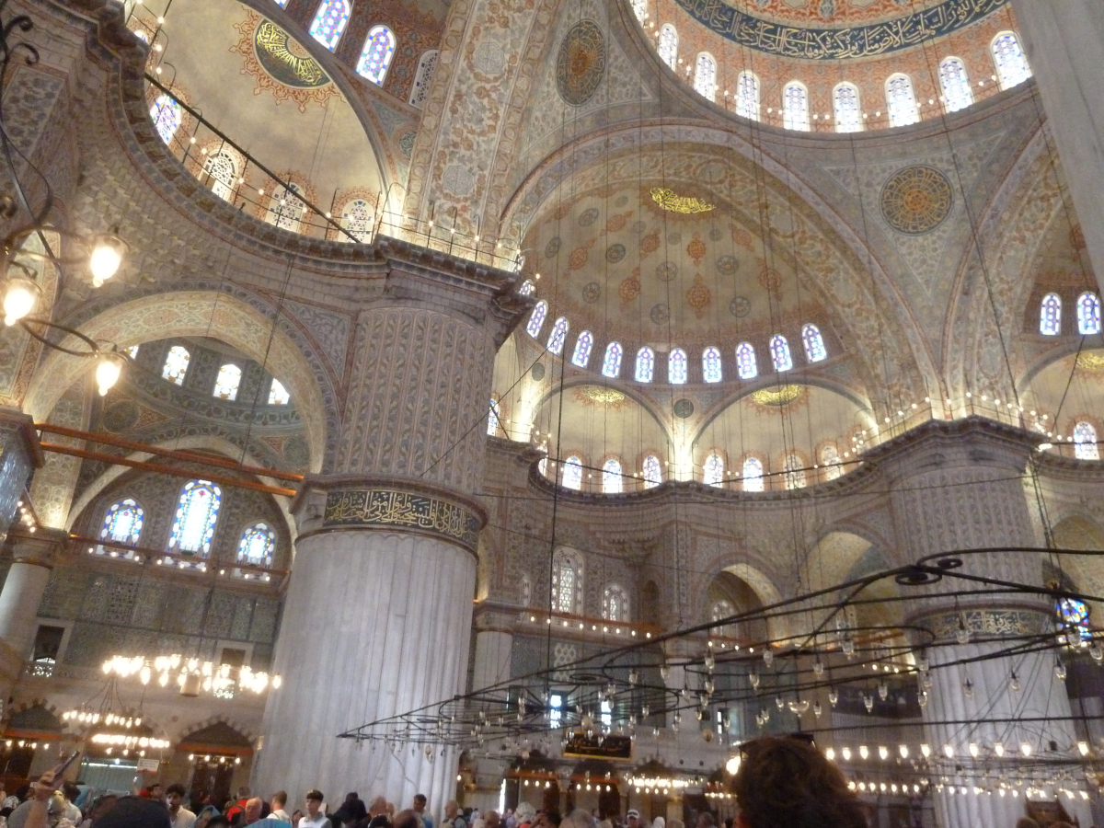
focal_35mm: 25
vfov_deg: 54.9
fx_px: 797
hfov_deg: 69.4
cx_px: 552
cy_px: 414
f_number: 3.3
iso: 800
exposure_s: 1/40
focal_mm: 4.1
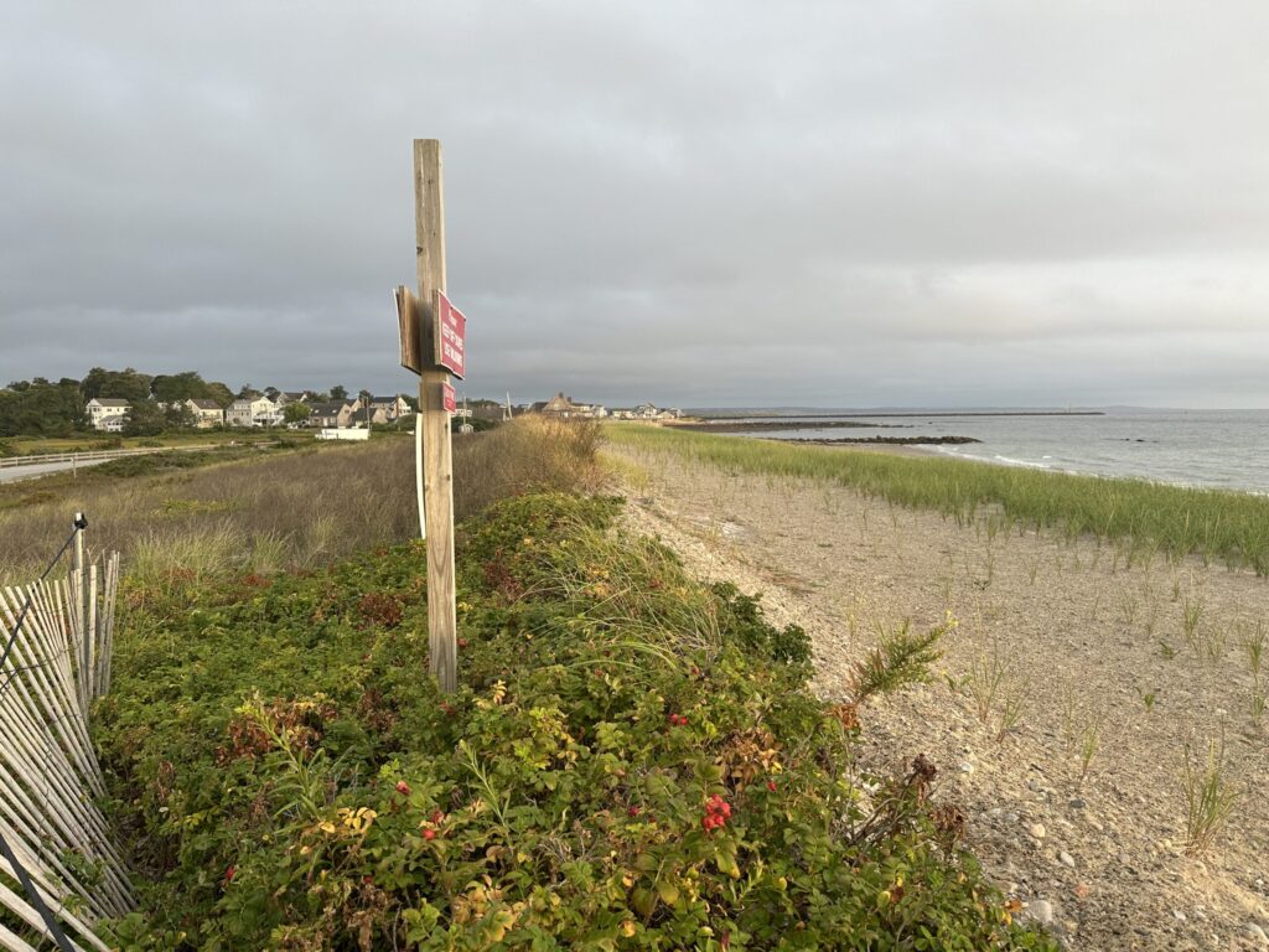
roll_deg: +0.1
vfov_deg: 56.8
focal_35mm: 24
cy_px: 476
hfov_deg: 71.6
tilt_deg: -4.0
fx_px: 880
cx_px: 634
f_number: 1.78
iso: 80
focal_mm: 6.86
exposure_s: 1/414
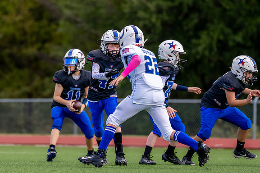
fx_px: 3096
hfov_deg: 4.8
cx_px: 82
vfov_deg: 3.2
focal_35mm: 429
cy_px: 84
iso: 250
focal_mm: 200
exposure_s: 1/2500
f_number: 2.8
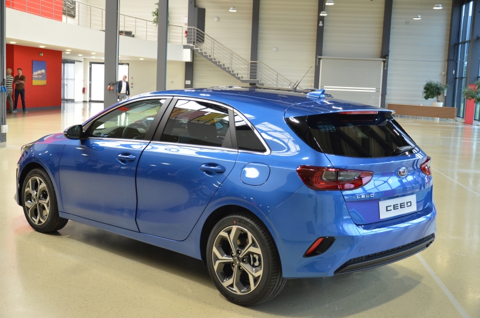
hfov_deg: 43.7
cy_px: 159
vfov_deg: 29.7
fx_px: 599
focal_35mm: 45
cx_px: 240
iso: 640
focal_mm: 30
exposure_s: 1/100
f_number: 5
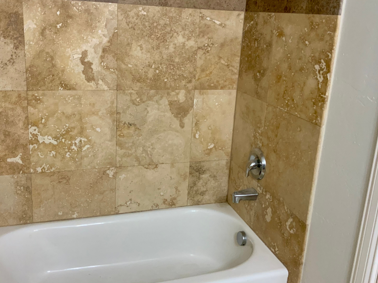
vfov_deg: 38.6
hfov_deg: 50.1
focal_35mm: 37
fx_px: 404
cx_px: 186
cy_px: 121
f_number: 1.8
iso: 200
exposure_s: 1/60
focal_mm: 3
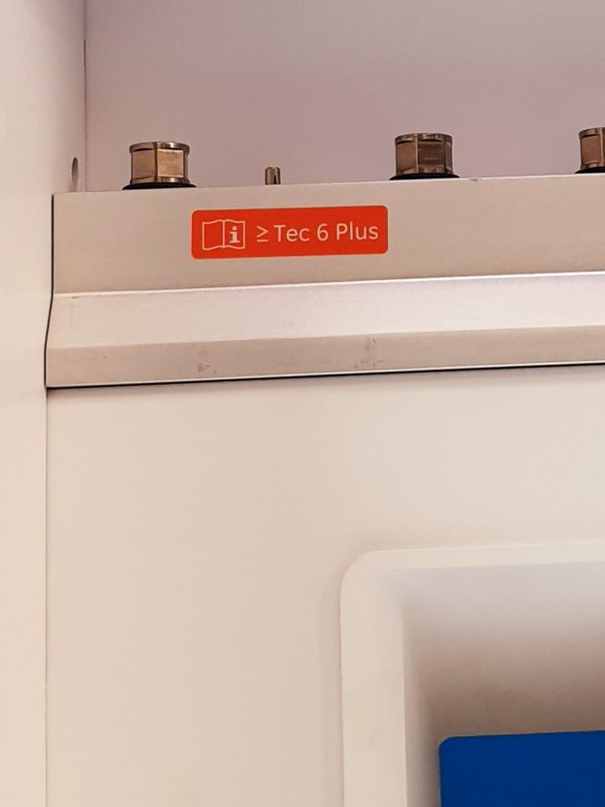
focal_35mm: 80
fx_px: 1864
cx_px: 569
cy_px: 156
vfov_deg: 24.0
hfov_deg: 18.1
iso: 160
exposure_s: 1/50
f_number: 2.4
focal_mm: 4.3
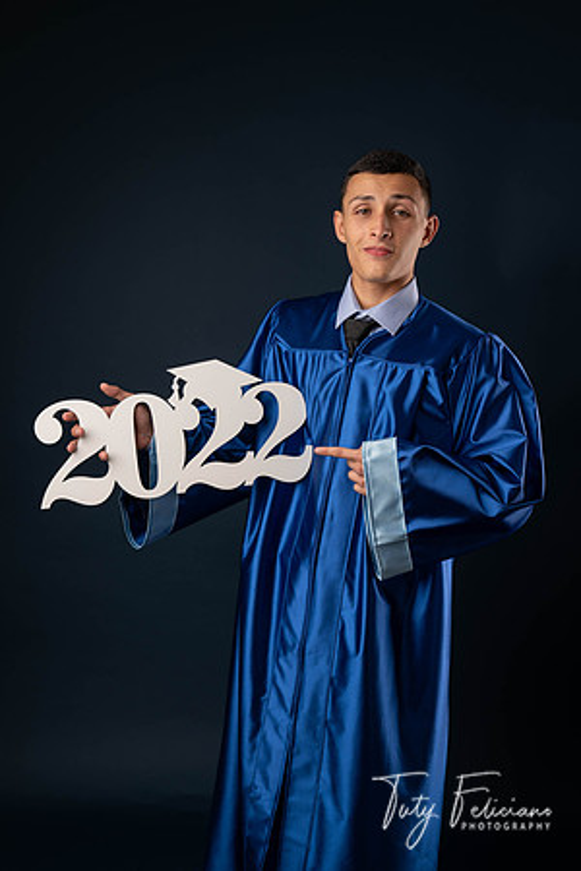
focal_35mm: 46
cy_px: 436
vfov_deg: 42.7
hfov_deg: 29.2
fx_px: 1113
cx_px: 290
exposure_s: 1/100
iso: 200
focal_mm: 46
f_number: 5.6
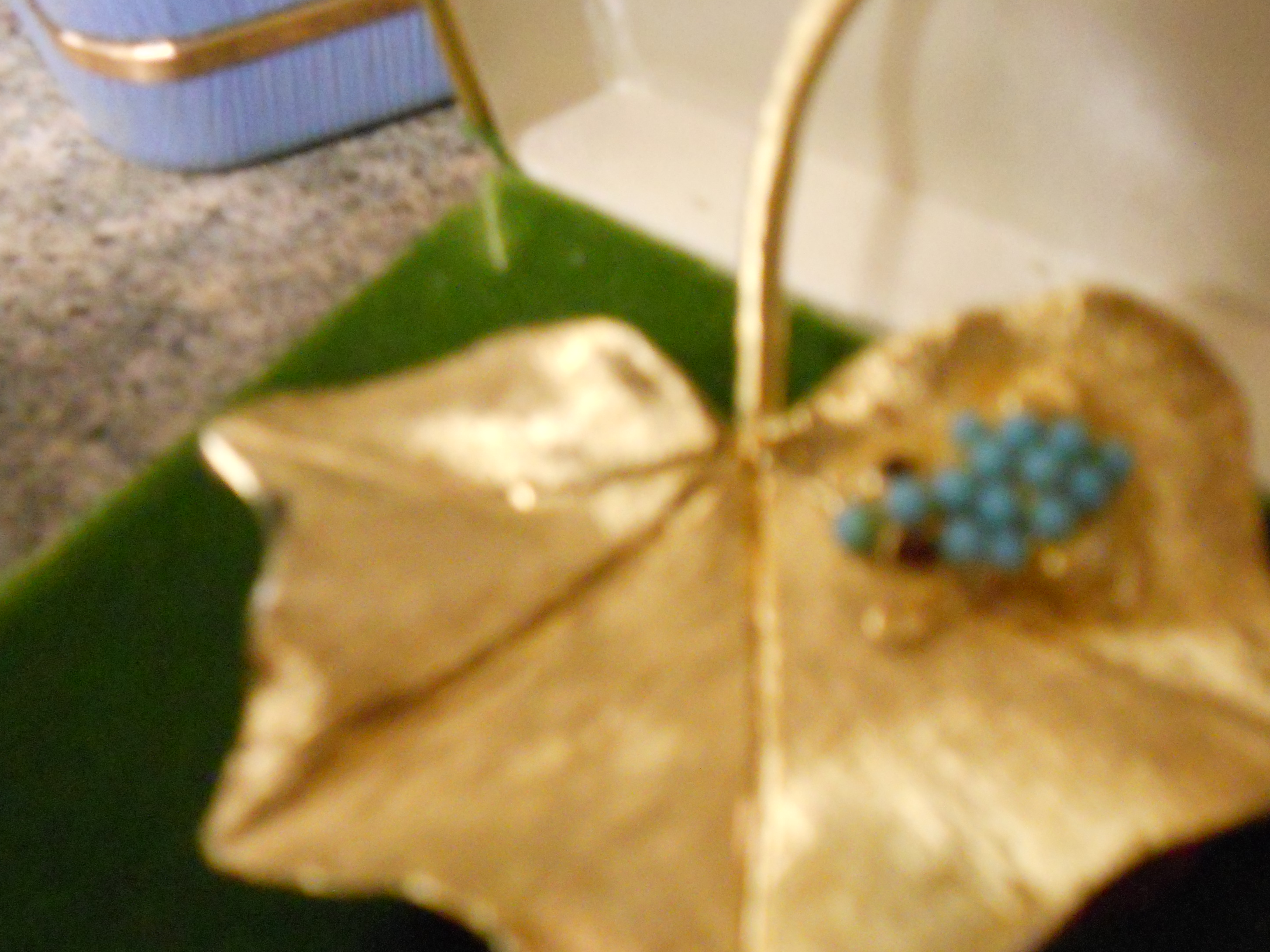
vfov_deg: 32.7
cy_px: 598
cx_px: 836
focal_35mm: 44
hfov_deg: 42.4
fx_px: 1614
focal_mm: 5.8
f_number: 3.5
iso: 800
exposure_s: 1/6
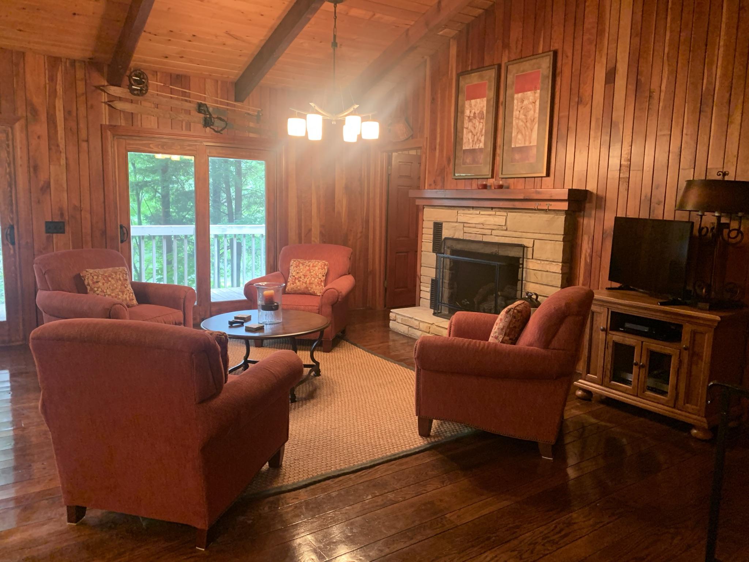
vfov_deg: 53.1
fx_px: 563
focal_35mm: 26
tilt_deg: -7.8
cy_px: 281
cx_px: 374
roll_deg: -1.1
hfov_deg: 67.3
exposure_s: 1/30
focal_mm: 4.25
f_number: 1.8
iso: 500
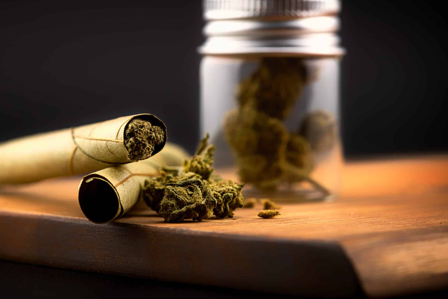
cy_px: 130
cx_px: 175
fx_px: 1394
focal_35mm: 112
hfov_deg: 18.2
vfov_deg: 12.2
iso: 320
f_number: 8
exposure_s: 1/50
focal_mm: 90
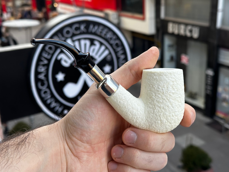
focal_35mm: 48
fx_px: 318
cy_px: 86
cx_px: 114
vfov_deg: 30.3
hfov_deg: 39.7
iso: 64
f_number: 1.78
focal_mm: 6.86
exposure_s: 1/301
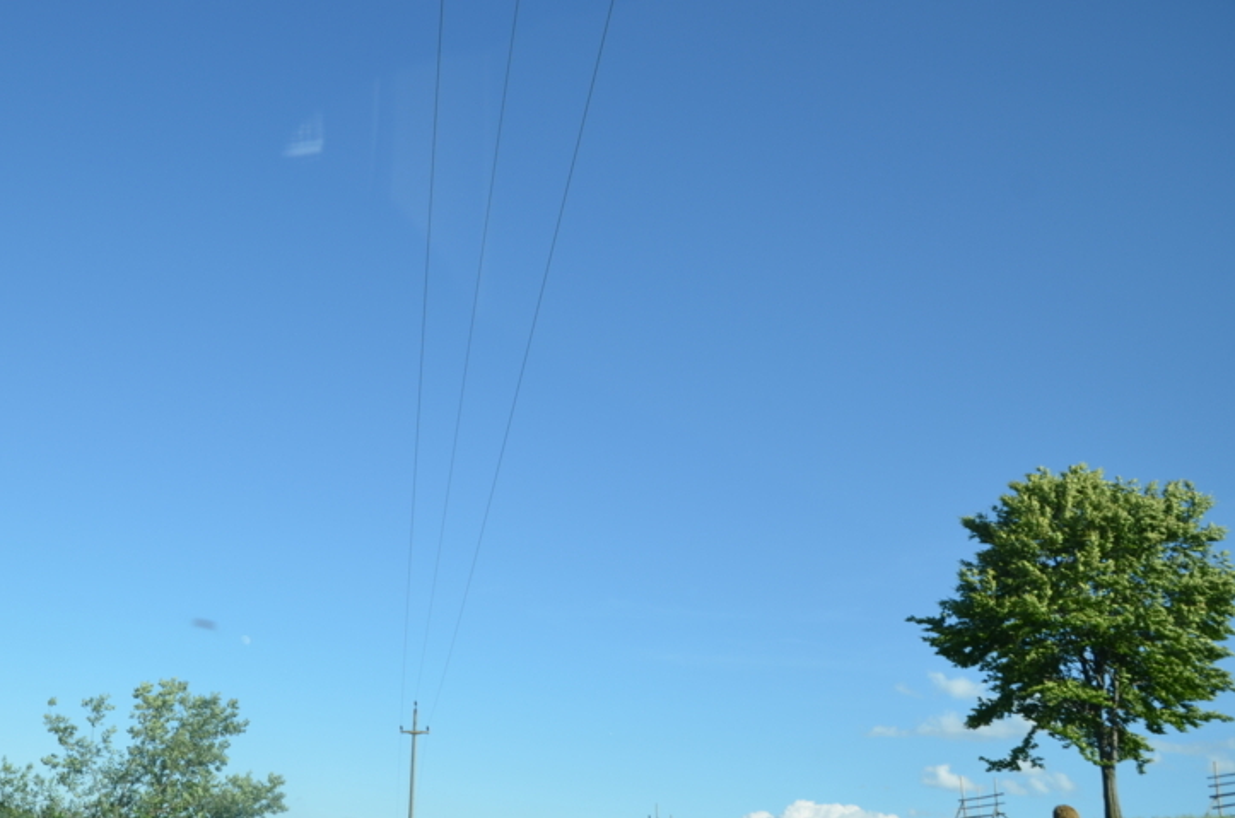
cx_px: 366
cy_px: 541
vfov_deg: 38.3
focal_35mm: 34
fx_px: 1164
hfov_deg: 54.2
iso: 125
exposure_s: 1/250
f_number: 8
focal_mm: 16
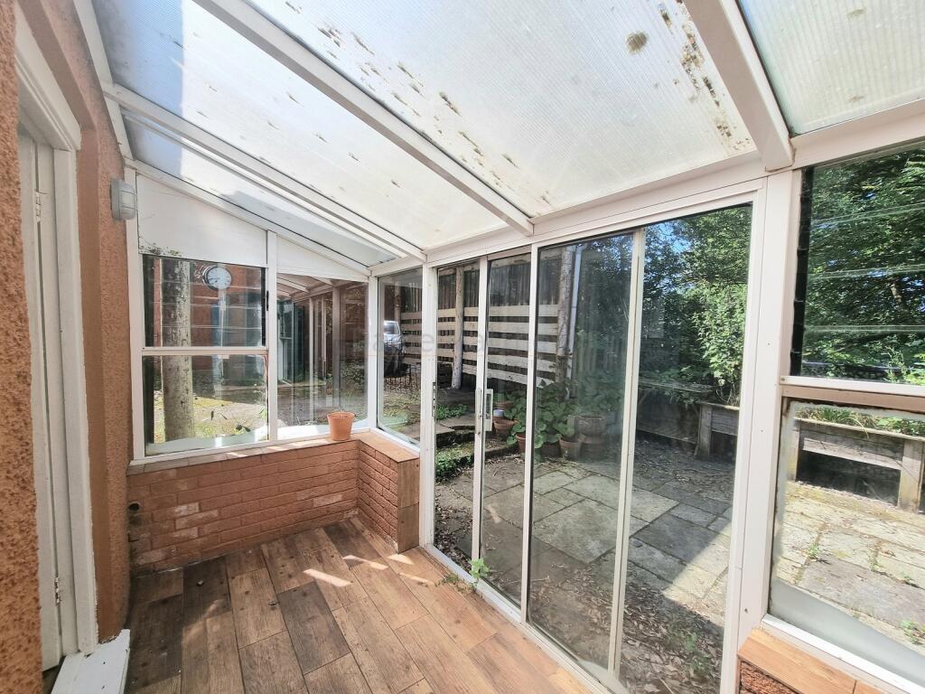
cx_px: 462
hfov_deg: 106.2
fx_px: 347
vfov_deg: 89.9
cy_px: 347
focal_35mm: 13
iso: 50
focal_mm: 2.2
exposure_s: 1/714
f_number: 2.2
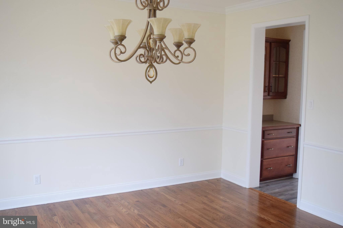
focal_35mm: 38
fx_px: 357
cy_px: 114
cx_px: 172
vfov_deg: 35.5
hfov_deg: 51.3
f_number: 4
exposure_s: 1/60
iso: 1400
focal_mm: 25
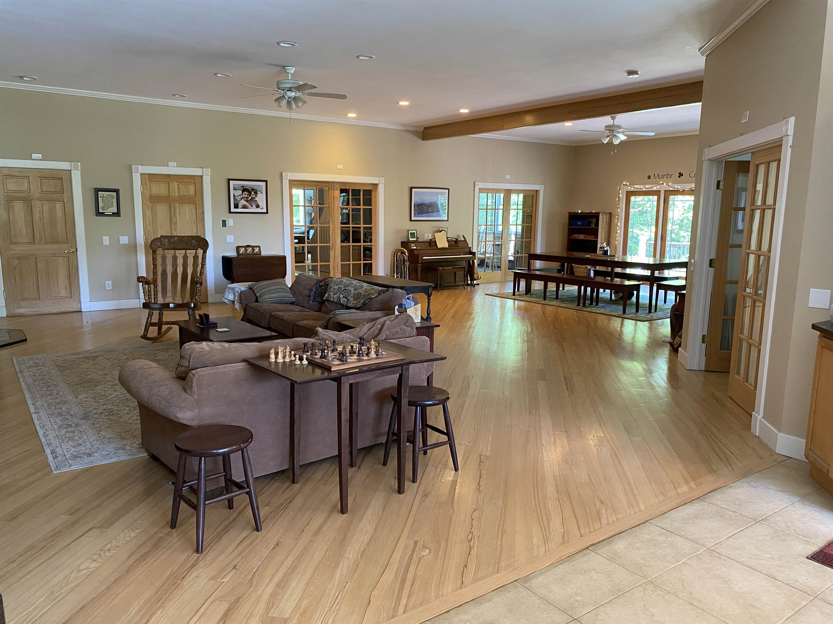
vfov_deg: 53.1
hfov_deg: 67.3
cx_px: 416
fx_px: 626
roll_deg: -0.7
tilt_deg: -8.4
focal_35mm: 26
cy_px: 312
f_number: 1.8
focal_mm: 4.25
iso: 320
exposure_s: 1/60
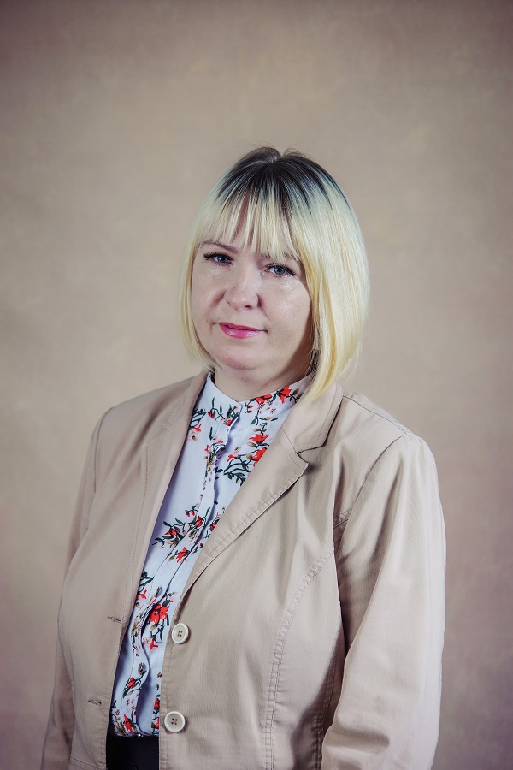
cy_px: 385
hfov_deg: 9.1
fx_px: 3206
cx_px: 256
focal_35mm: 150
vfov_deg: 13.7
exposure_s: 1/125
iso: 640
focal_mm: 150
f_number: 5
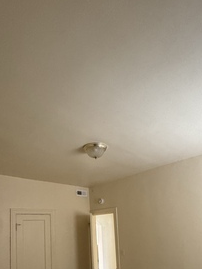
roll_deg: +4.6
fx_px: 202
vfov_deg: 62.5
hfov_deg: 52.8
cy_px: 209
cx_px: 120
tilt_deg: +5.2
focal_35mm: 26
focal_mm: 2.22
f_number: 2.2
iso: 1000
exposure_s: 1/60
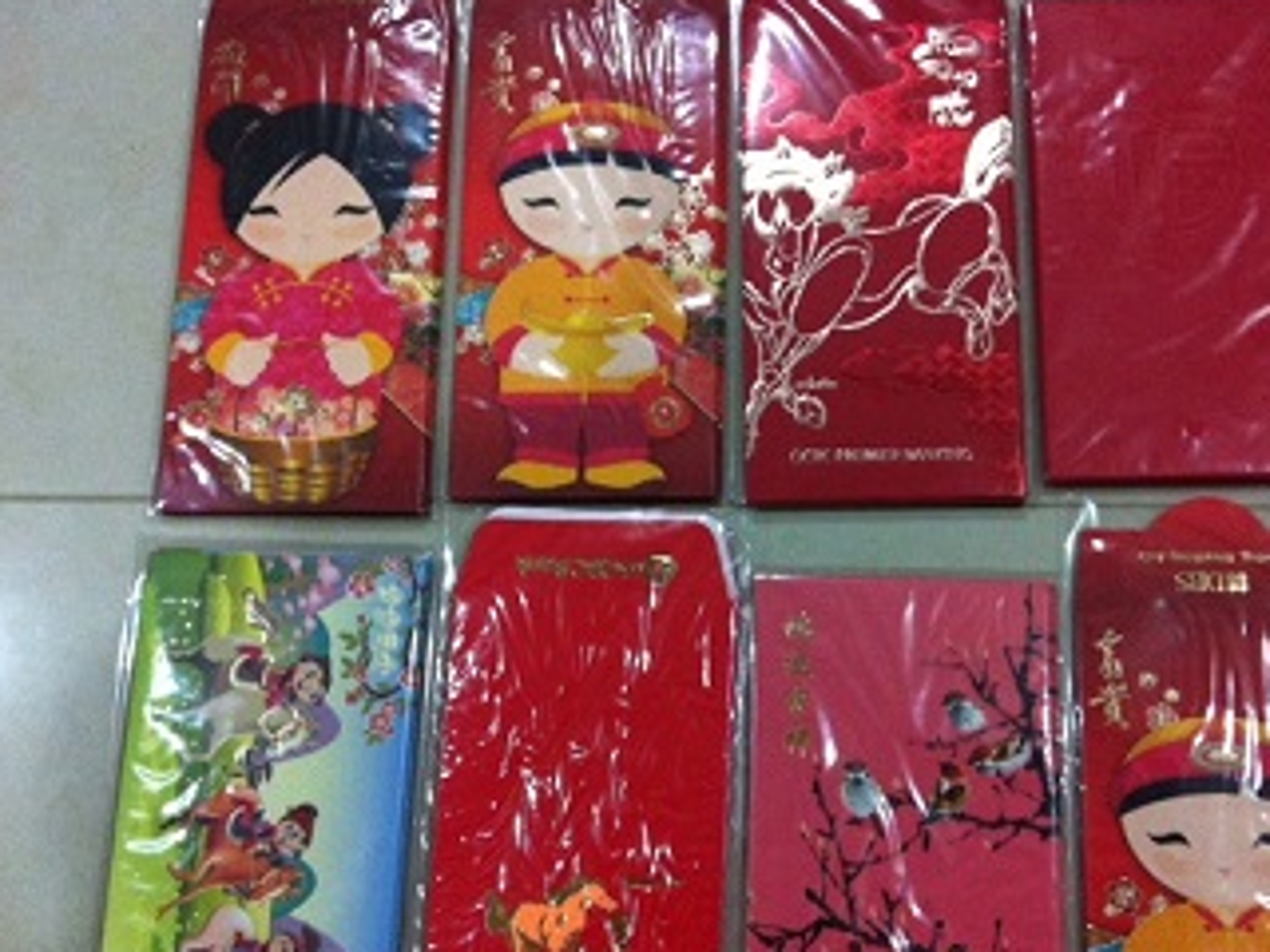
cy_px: 553
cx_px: 734
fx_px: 1541
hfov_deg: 44.6
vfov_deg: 34.3
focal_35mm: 42
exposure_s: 1/17
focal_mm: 3.85
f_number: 2.8
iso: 400
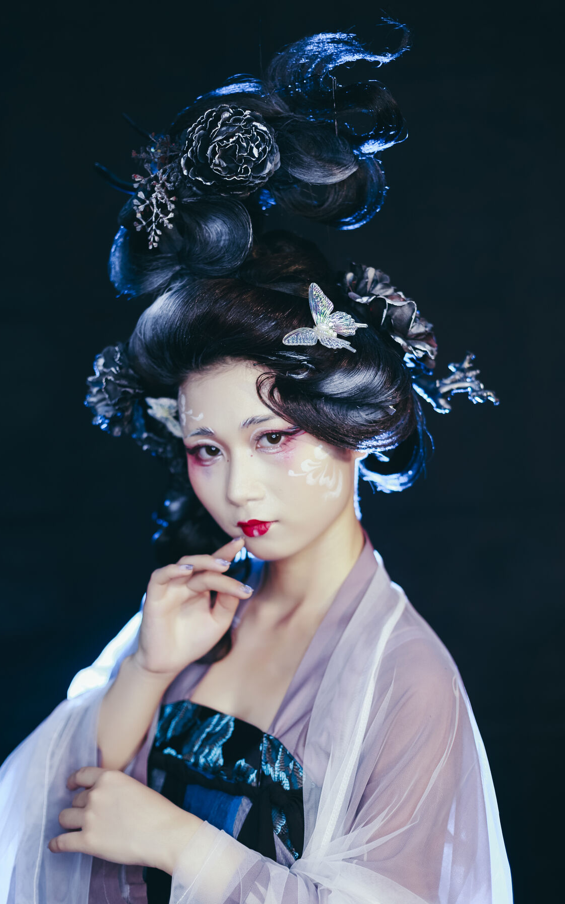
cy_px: 452
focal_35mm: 50
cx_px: 290
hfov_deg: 25.8
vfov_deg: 40.3
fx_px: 1232
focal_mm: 50
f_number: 2
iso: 320
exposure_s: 1/100
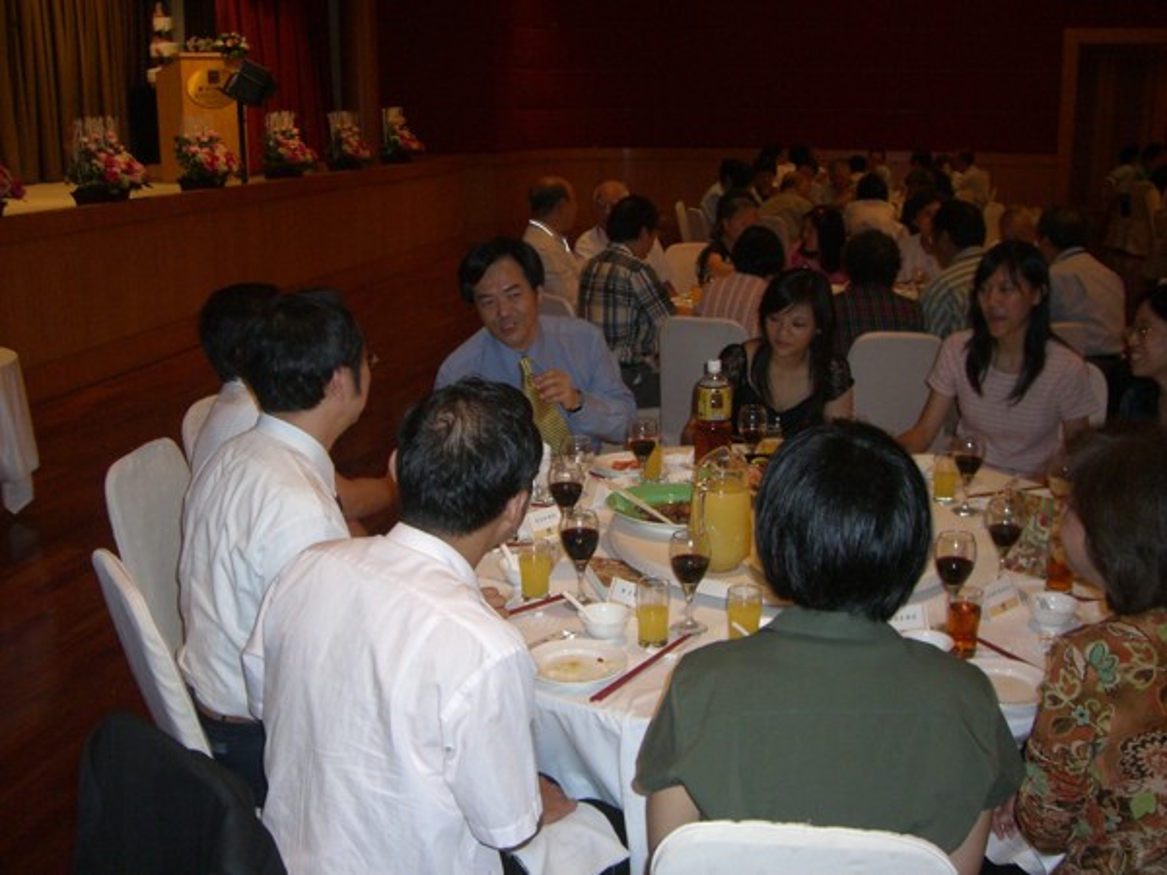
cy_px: 438
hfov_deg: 49.0
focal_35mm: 38
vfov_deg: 37.7
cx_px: 584
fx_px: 1281
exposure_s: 1/60
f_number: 2.7
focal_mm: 6.2
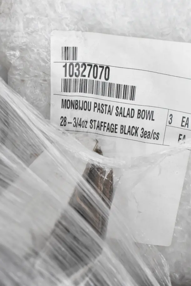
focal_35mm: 39
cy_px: 143
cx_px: 96
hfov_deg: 34.2
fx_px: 310
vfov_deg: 49.6
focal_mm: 26
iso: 6400
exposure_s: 1/1250
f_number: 14
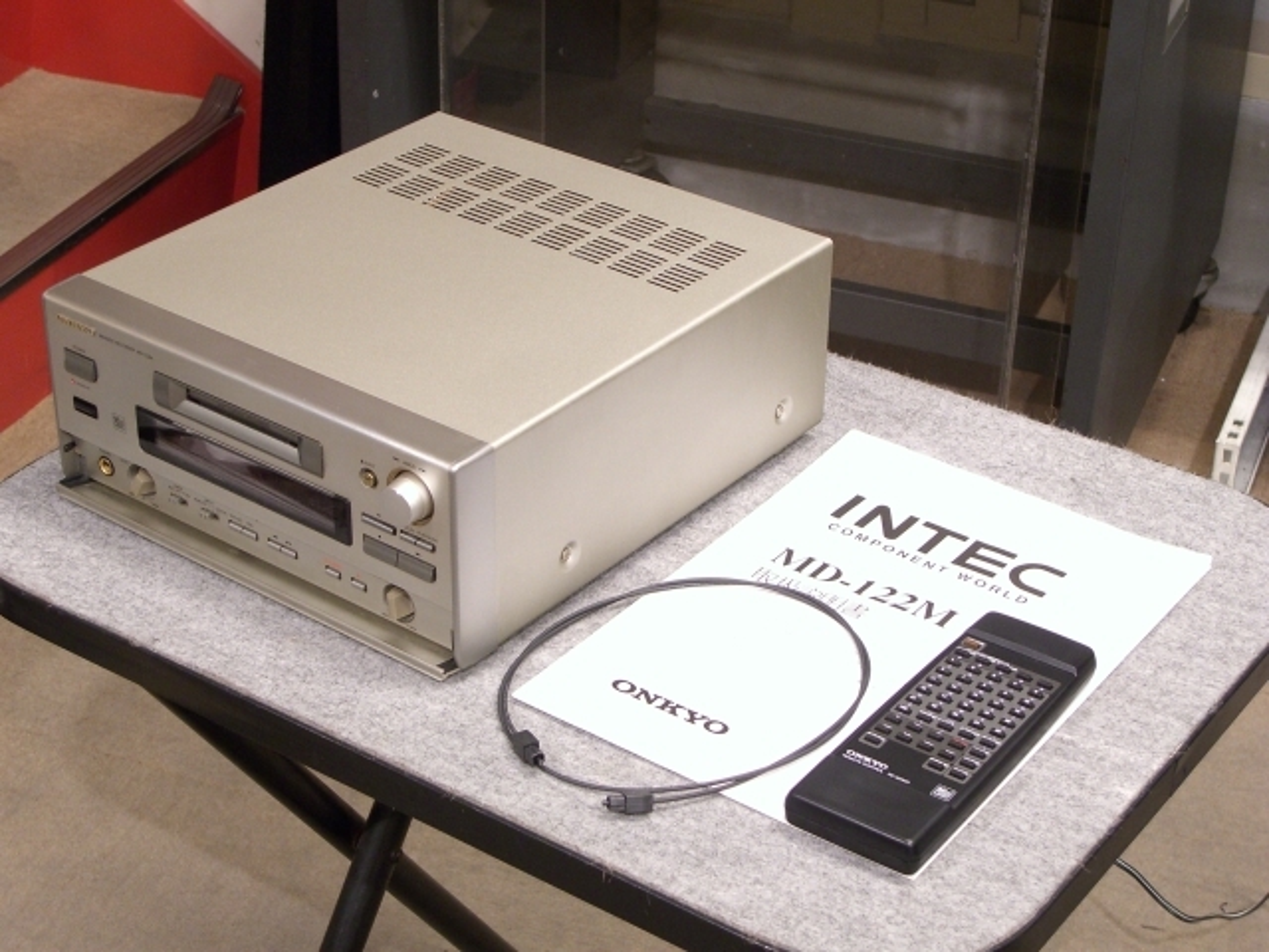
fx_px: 2493
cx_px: 634
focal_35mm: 68
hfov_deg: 28.6
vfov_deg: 21.6
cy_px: 476
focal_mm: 14.2
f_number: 4
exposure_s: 1/8
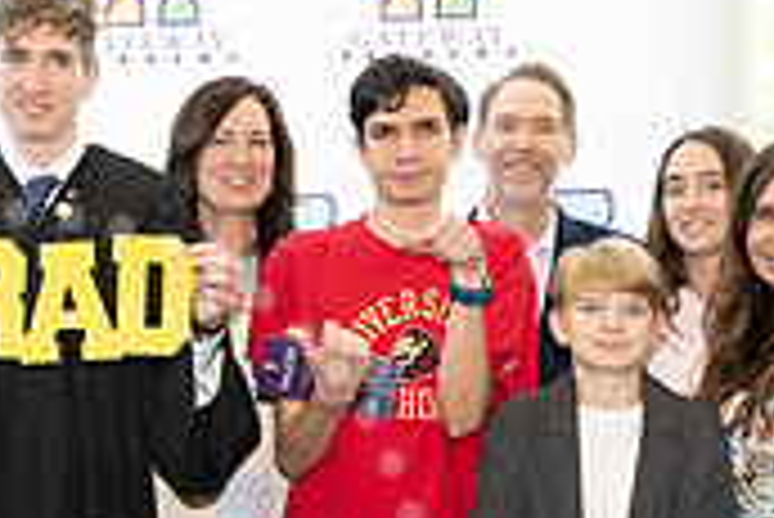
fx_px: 2345
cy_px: 517
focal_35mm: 109
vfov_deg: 12.4
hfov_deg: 18.4
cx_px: 75
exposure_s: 1/200
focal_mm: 27.5
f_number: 5.6
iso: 800
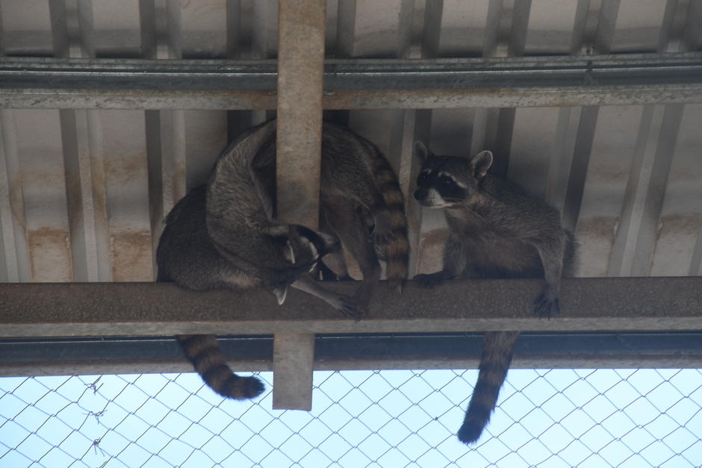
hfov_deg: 10.5
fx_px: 3803
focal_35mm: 195
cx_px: 351
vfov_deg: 7.0
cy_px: 234
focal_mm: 130
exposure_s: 1/125
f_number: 8
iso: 125
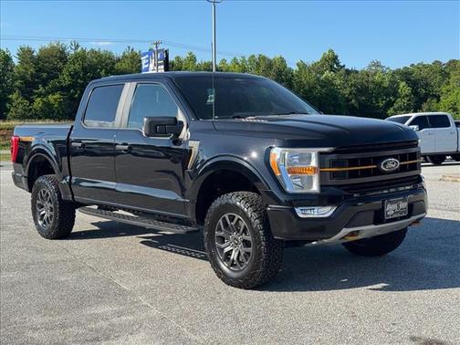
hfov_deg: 39.7
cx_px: 230
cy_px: 172
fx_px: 638
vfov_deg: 30.3
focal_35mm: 48
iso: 64
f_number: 1.78
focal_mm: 6.76
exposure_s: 1/2252
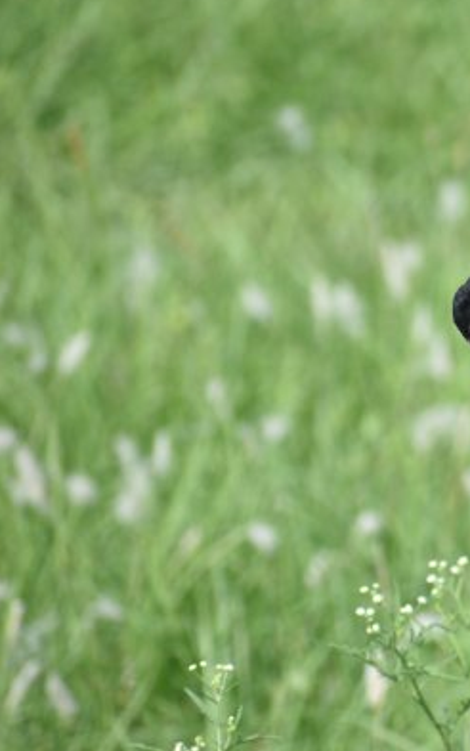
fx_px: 14617
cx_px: 552
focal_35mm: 714
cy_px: 376
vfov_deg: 2.9
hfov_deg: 1.8
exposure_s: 1/800
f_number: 6.3
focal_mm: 300
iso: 400
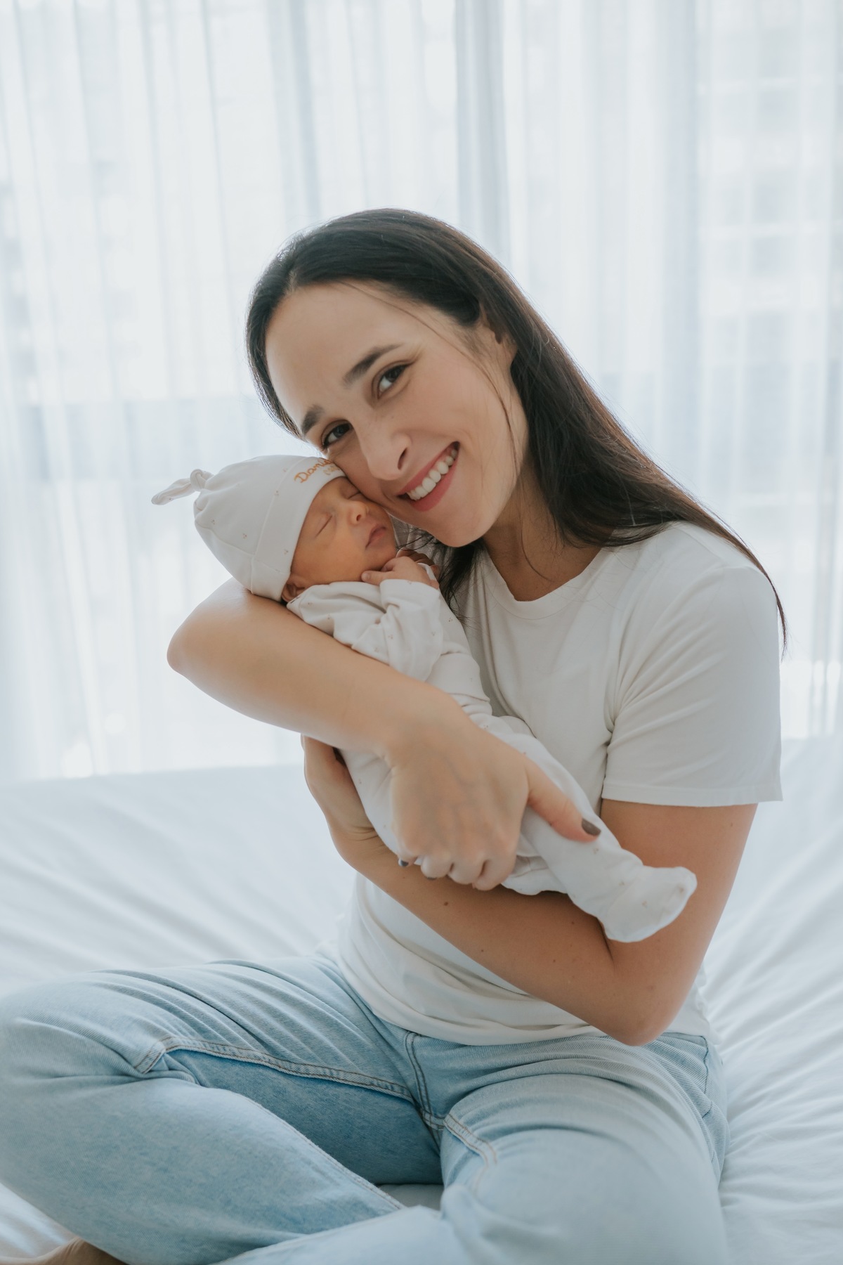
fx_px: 1229
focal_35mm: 35
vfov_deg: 54.4
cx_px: 422
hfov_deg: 37.9
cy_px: 632
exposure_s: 1/320
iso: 1000
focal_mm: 35
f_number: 2.8
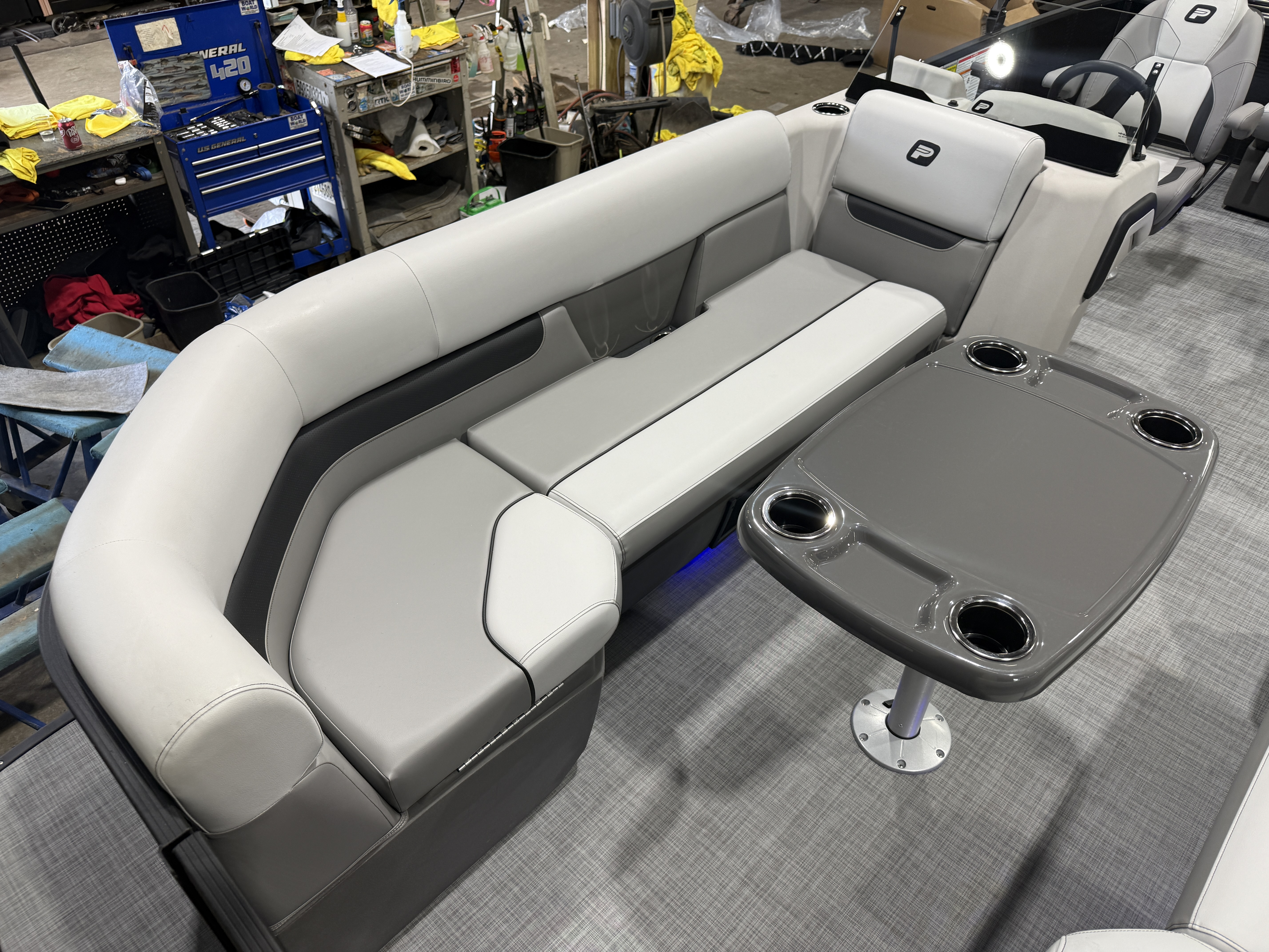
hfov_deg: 71.6
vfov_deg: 56.8
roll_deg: +0.3
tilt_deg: -39.6
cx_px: 634
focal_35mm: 24
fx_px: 880
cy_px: 476
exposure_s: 1/120
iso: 80
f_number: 1.78
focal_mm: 6.76
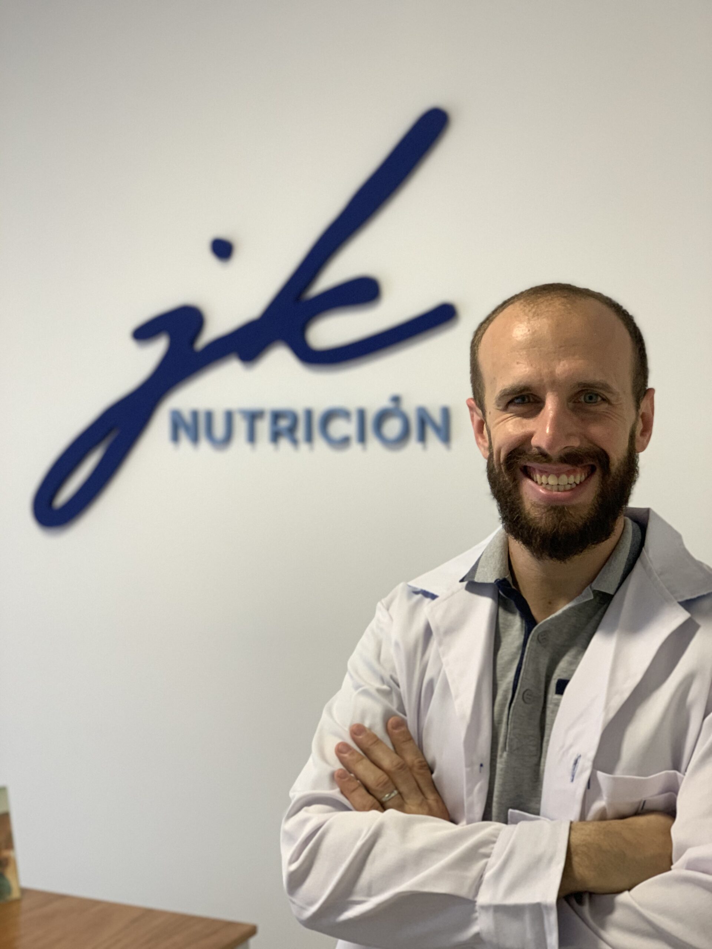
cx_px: 356
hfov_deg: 28.0
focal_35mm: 52
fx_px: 1426
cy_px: 474
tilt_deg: -1.6
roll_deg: +0.2
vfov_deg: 36.8
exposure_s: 1/60
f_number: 2.4
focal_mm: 6
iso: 200
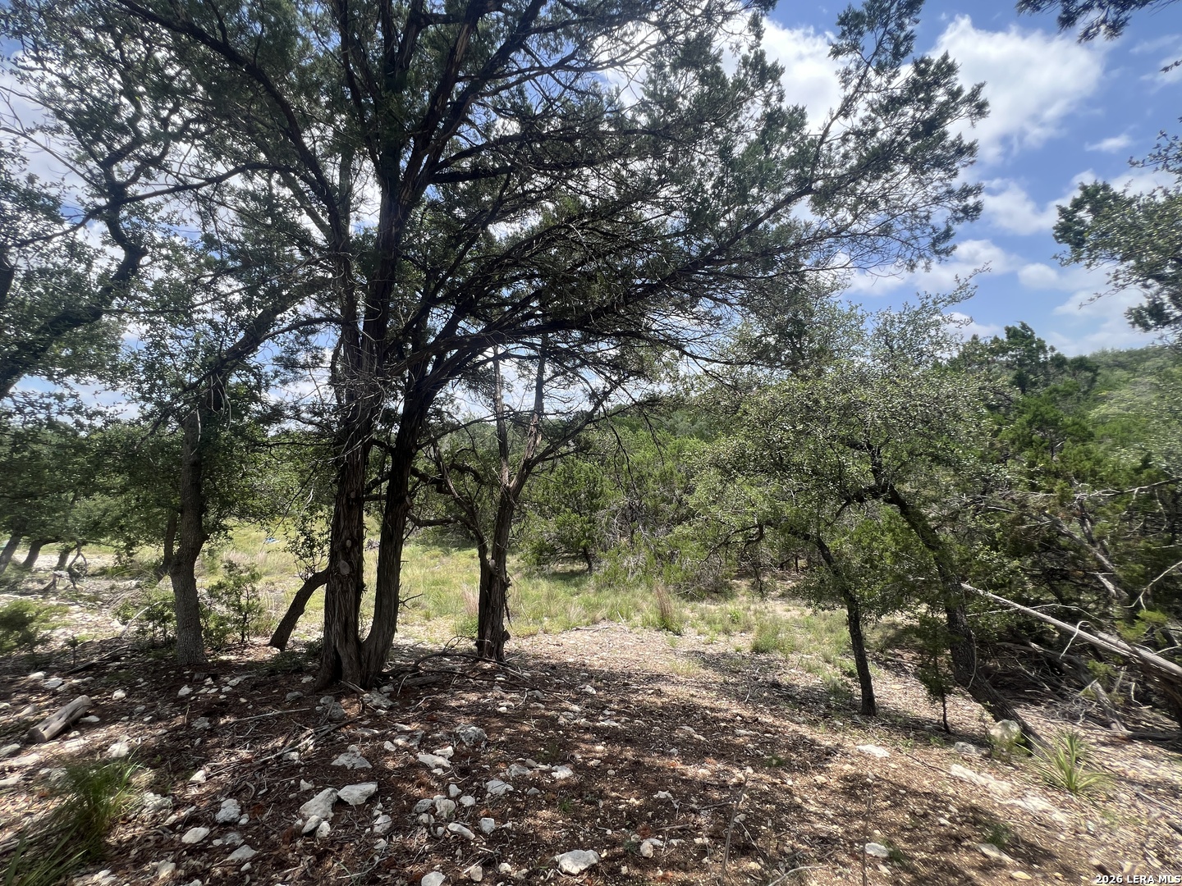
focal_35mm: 13
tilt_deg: +0.1
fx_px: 444
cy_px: 443
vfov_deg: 89.9
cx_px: 591
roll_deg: +4.7
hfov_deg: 106.2
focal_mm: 1.57
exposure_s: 1/473
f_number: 1.8
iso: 32
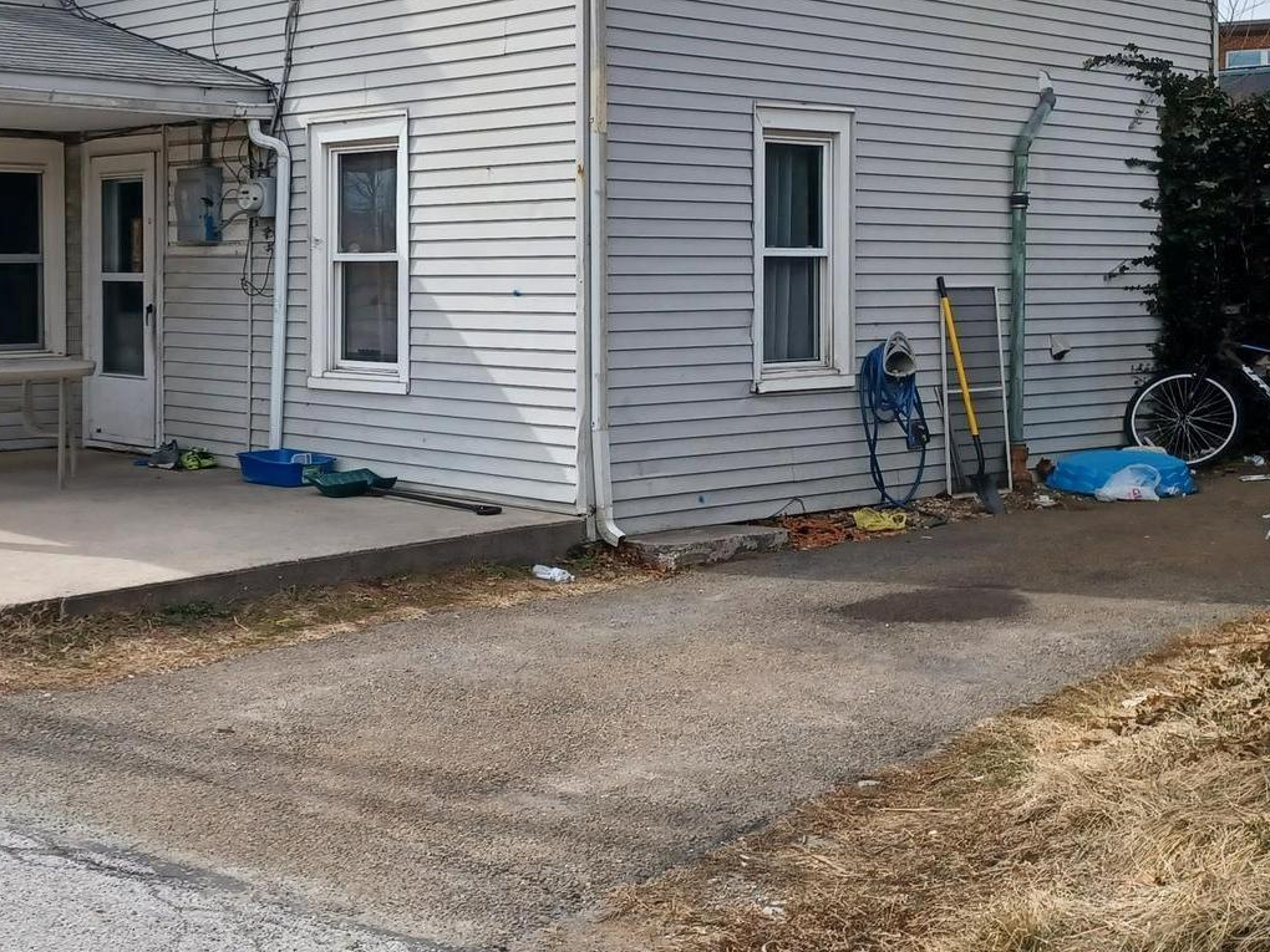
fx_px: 1541
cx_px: 359
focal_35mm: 42
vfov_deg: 33.3
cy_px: 179
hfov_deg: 43.7
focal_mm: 4.6
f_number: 1.8
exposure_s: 1/578
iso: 32
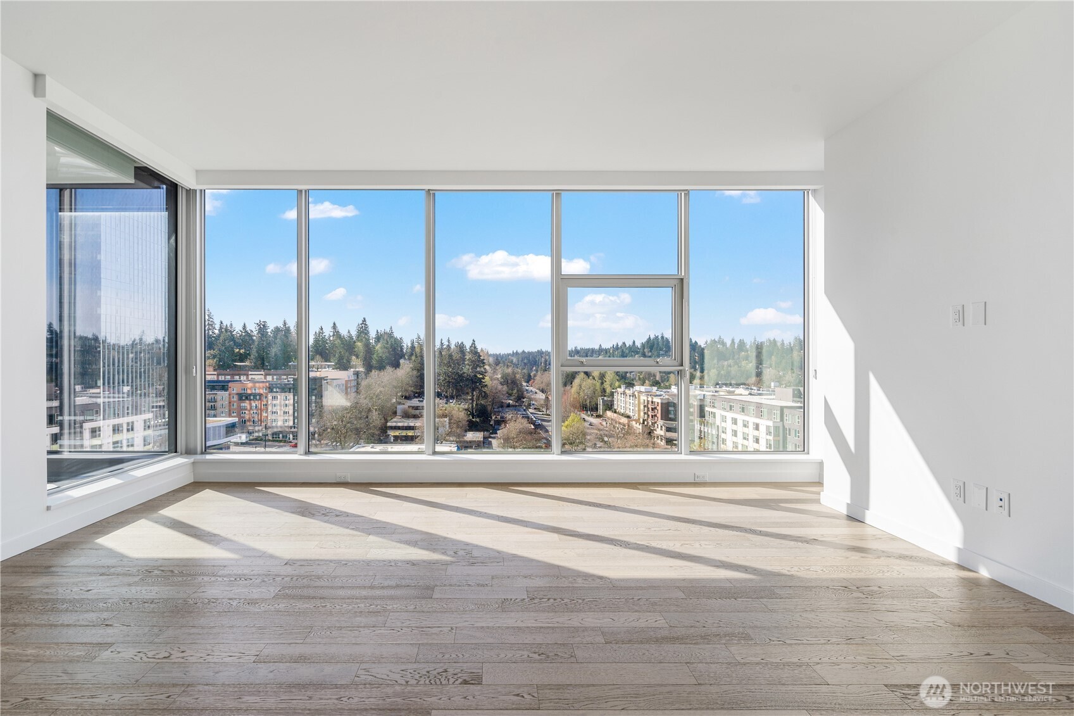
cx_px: 537
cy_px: 358
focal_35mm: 16
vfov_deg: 73.7
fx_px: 477
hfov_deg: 96.7
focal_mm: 16
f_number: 11
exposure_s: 1/30
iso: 100
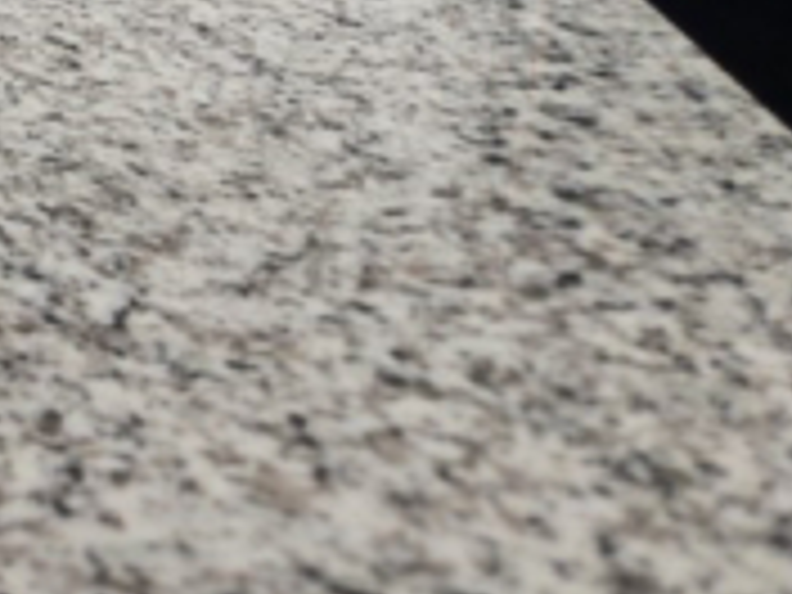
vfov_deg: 15.9
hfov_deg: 17.6
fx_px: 1991
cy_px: -238
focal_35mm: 87
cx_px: -682
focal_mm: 5.4
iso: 80
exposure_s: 1/120
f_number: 1.8
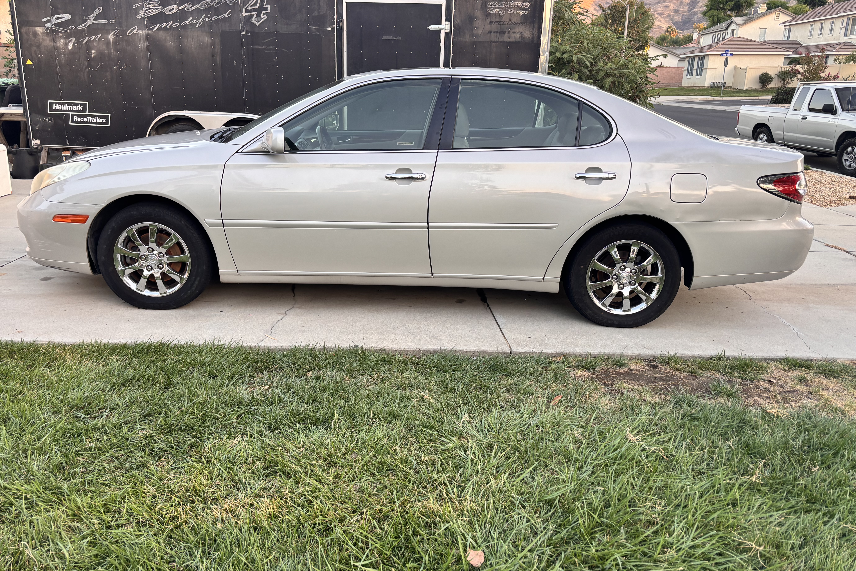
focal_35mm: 28
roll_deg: -0.1
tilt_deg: -17.8
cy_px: 289
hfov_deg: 65.5
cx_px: 413
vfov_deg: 46.4
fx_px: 666
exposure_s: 1/121
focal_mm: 5.96
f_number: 1.6
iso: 80
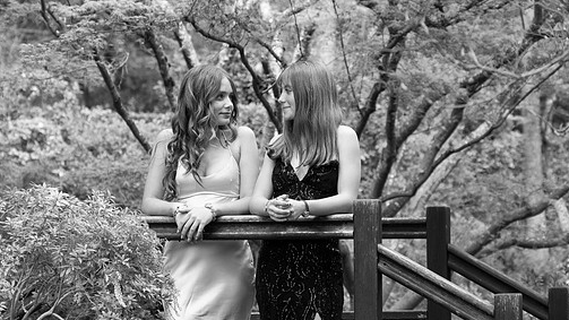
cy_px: 170
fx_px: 2188
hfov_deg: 14.8
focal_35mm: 145
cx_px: 269
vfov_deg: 8.4
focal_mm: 120
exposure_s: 1/800
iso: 1250
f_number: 6.3
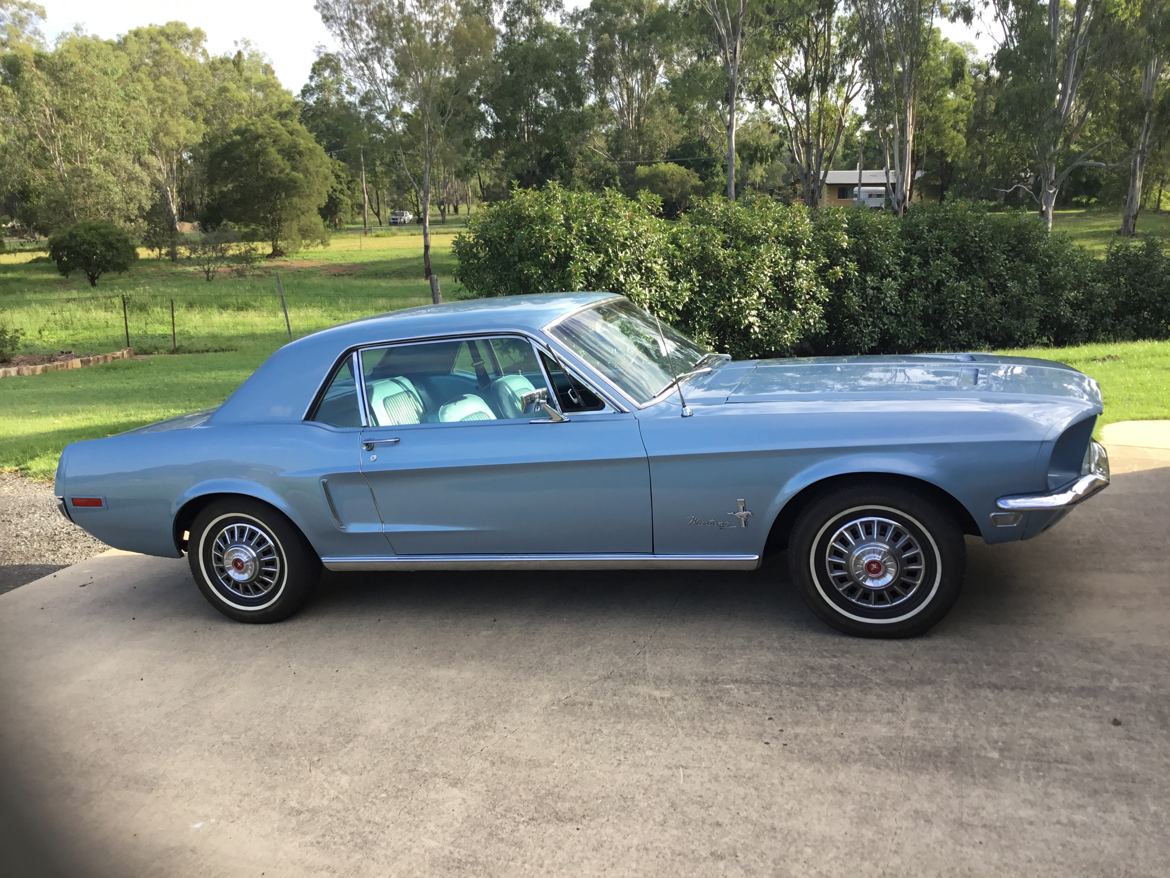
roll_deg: +0.0
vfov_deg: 45.4
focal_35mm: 31
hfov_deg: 58.4
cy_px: 439
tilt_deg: -11.8
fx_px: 1048
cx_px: 585
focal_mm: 3.3
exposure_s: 1/278
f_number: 2.4
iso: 25
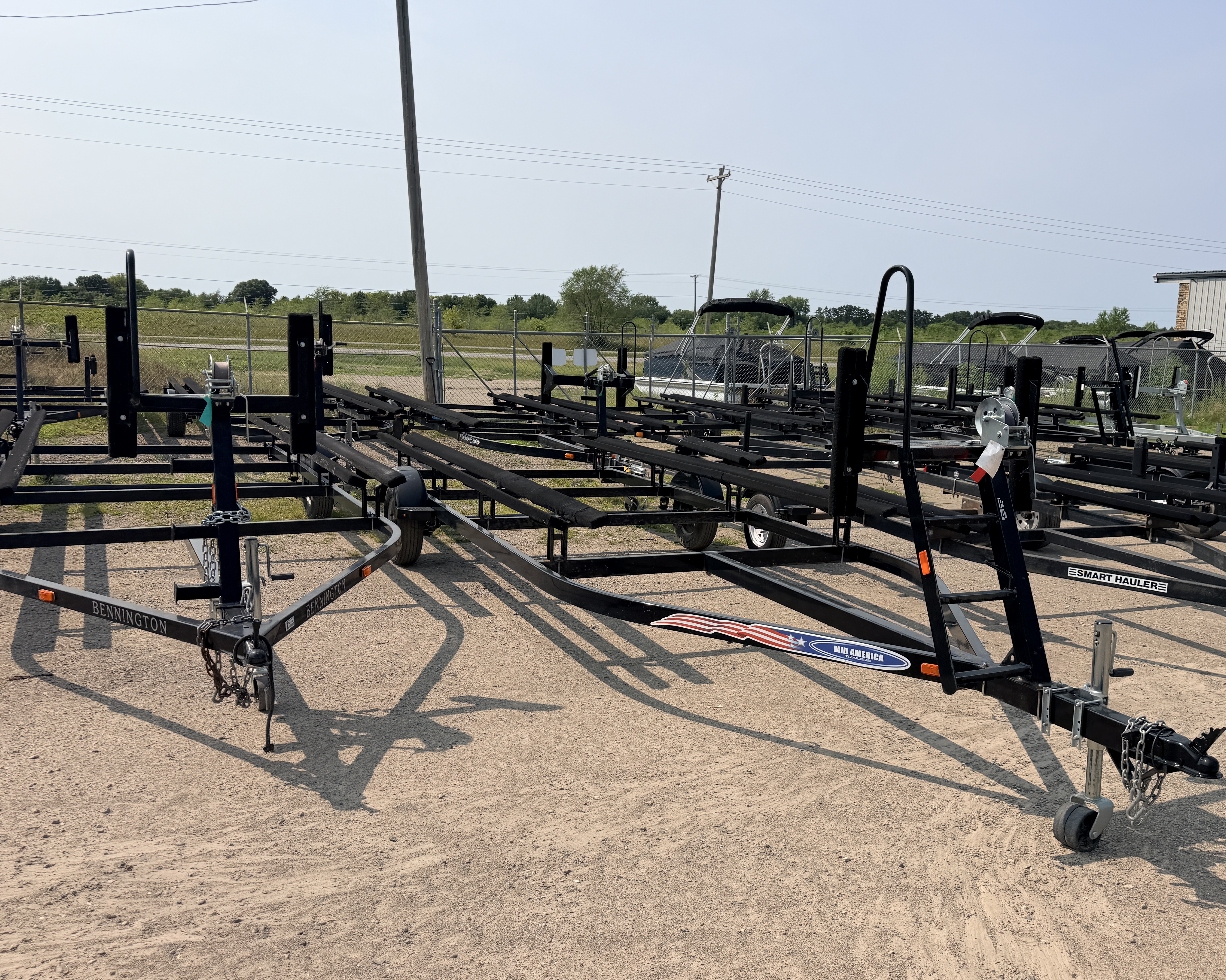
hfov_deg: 60.0
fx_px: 1052
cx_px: 725
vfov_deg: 50.0
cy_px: 514
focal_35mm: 29
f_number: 1.78
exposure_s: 1/7353
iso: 80
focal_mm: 6.76
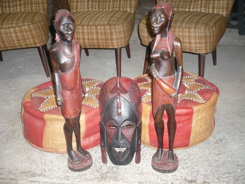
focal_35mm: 35
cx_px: 122
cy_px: 92
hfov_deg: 52.6
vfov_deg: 40.7
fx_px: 248
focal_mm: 5.8
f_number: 2.8
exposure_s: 1/30
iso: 320
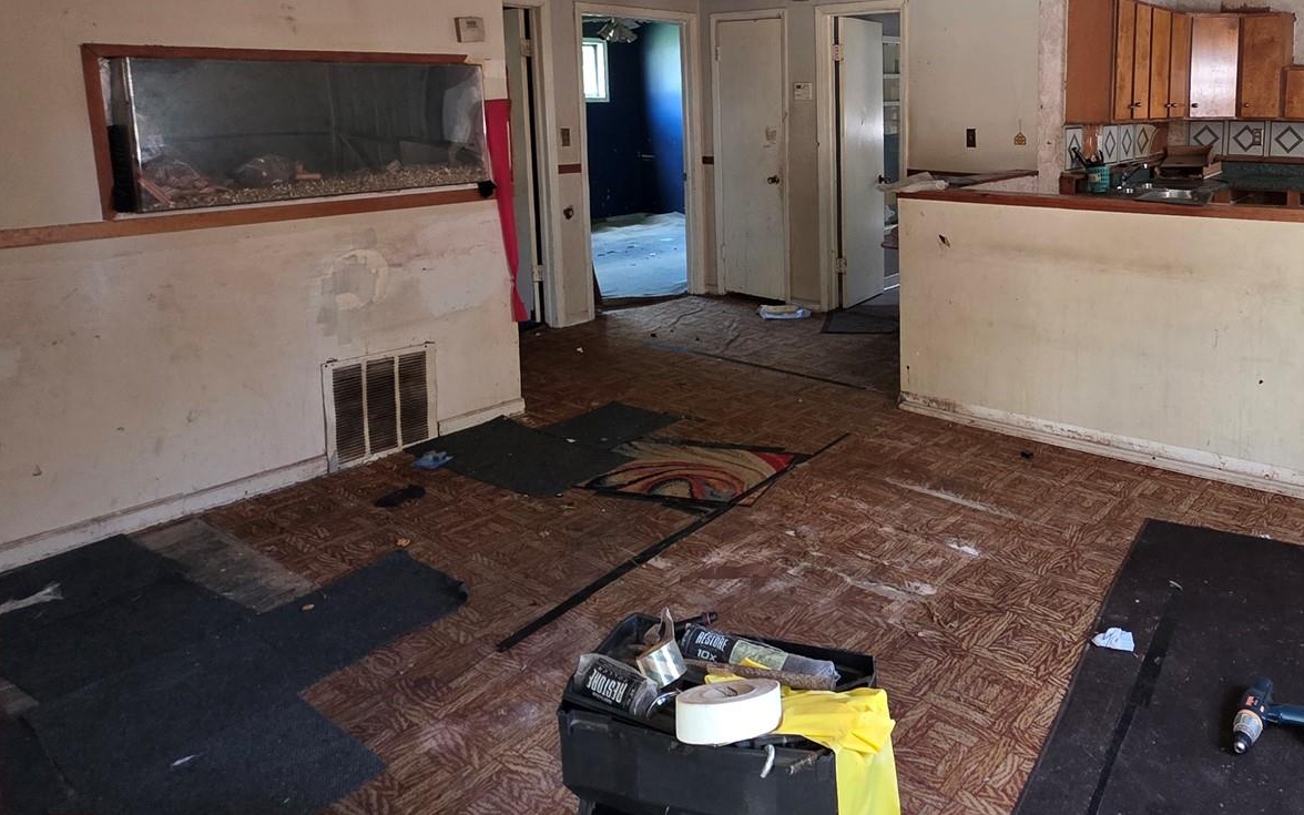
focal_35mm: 24
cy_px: 214
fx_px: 853
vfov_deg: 49.3
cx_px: 918
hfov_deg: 71.5
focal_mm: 2.2
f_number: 1.9
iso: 320
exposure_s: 1/60
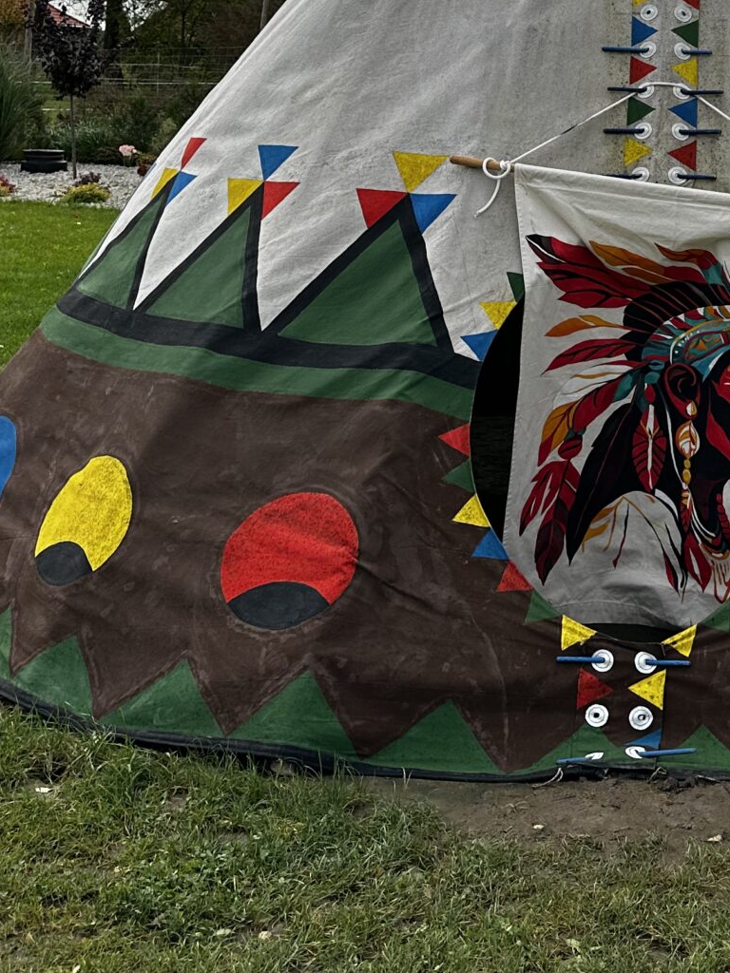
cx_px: 675
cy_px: 31
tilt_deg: +1.8
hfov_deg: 23.7
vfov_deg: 30.2
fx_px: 1687
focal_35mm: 60
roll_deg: -1.5
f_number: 1.78
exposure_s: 1/2525
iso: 80
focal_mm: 6.86
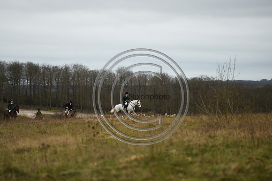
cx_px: 136
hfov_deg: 10.3
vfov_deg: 6.9
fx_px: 1510
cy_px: 90
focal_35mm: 200
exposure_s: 1/1250
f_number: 3.2
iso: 450
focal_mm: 200
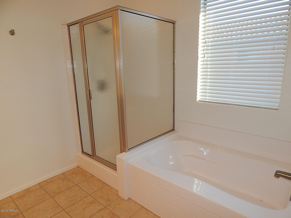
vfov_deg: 61.1
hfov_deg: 76.4
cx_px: 146
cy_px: 109
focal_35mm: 22
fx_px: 185
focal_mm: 4
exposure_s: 1/80
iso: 125
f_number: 3
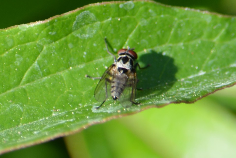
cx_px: 118
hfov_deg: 4.6
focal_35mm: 450
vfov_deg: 3.1
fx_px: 2950
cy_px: 79
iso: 140
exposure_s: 1/125
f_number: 8
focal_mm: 300
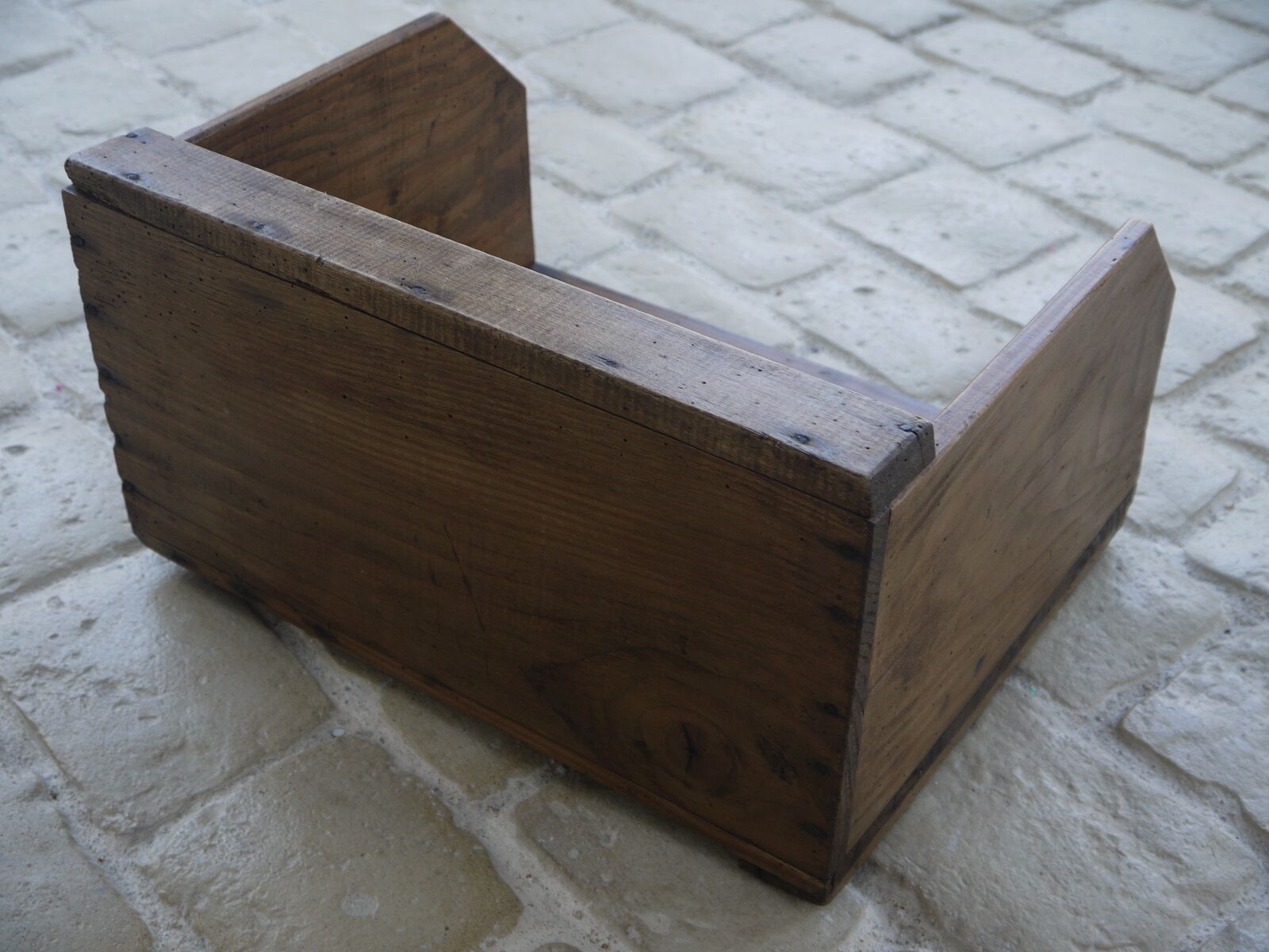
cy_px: 476
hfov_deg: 38.2
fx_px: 1833
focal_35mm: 50
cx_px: 634
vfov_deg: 29.1
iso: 125
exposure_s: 1/30
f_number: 4.6
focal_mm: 25
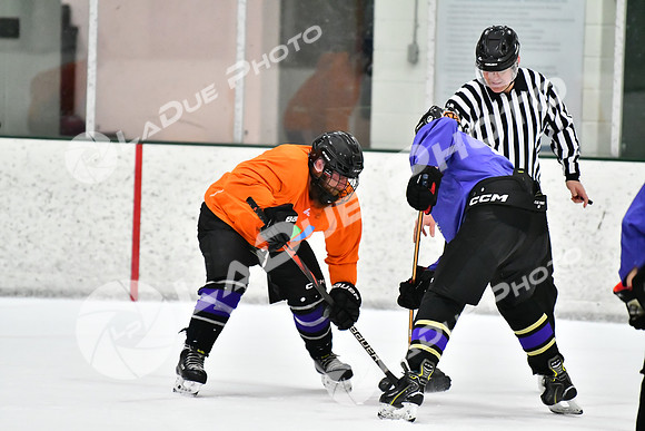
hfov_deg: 7.2
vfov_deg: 4.8
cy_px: 216
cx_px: 322
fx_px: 5107
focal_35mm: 285
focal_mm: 190
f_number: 2.8
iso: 6400
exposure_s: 1/1600
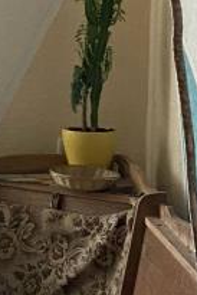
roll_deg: -3.1
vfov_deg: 15.2
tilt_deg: -6.1
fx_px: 1106
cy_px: 114
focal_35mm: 135
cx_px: 243
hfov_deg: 10.0
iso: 400
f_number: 1.8
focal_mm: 4.25
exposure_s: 1/33
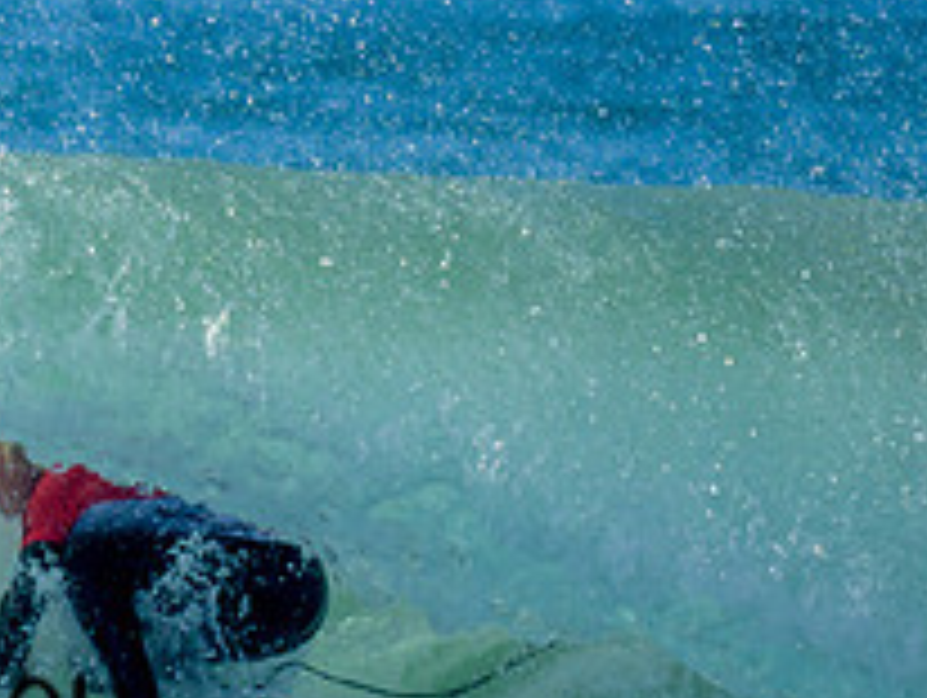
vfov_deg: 0.5
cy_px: 502
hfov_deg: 0.7
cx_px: -281
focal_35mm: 2971
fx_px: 79655
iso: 280
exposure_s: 1/2000
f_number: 6.3
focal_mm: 800
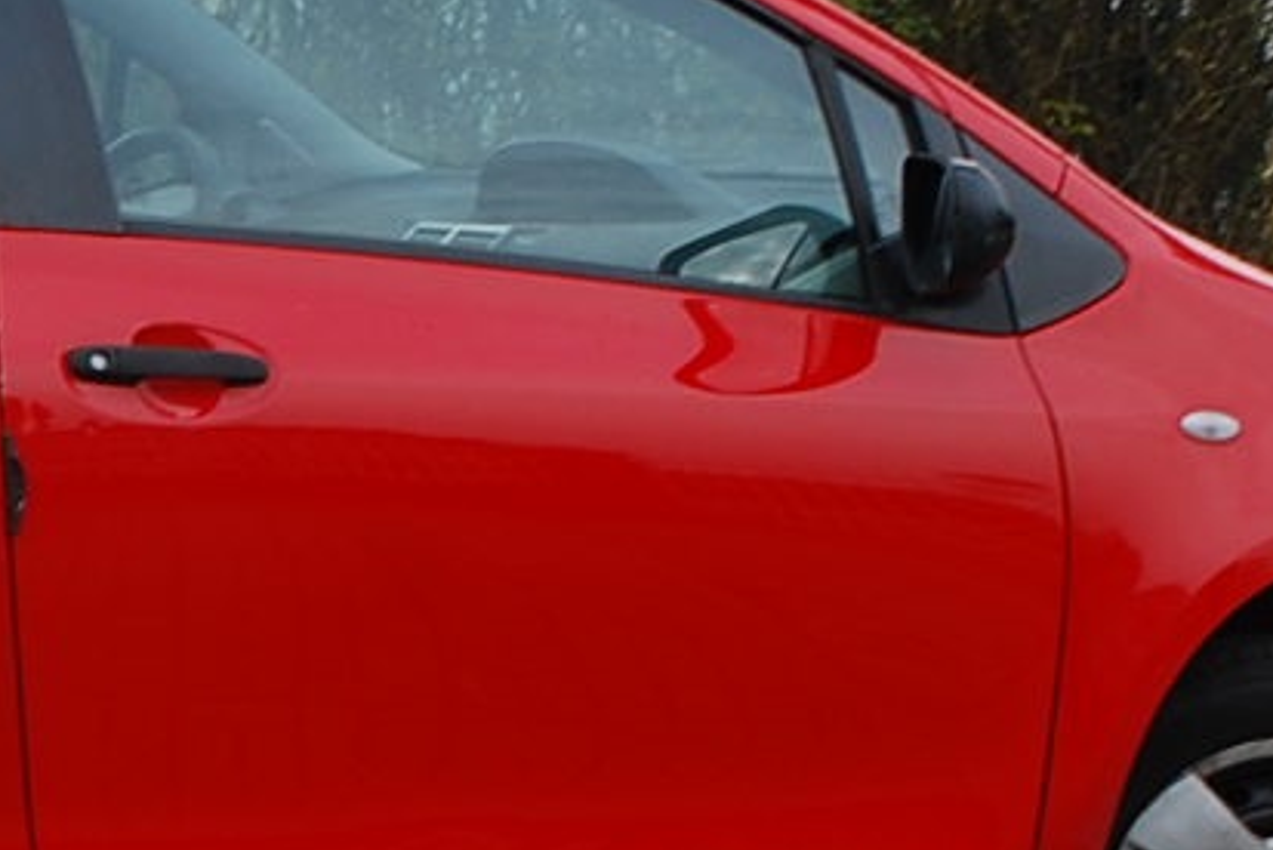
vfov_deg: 7.5
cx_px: -55
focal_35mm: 183
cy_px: 413
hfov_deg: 11.1
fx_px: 6475
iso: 200
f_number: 8
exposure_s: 1/60
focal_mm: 26
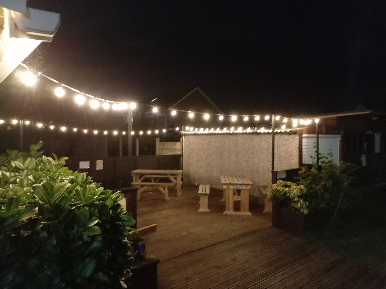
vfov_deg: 54.8
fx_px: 279
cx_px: 193
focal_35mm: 25
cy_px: 144
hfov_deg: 69.4
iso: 2460
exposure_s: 1/16.7
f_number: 1.8
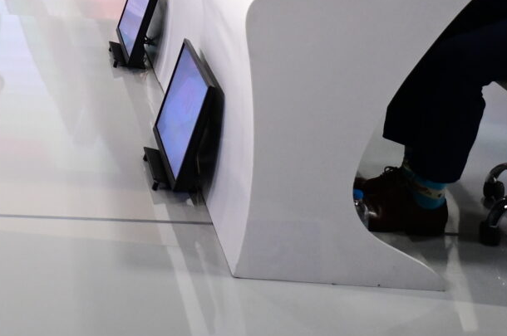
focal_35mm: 84
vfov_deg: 14.5
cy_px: -241
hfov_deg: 21.5
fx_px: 1181
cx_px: -185
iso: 1000
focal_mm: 20
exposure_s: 1/800
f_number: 2
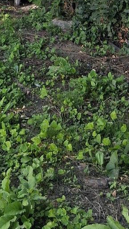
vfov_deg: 21.8
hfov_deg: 13.0
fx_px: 511
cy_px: -97
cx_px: -106
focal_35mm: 84
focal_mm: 3.98
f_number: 1.8
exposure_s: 1/186
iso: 25
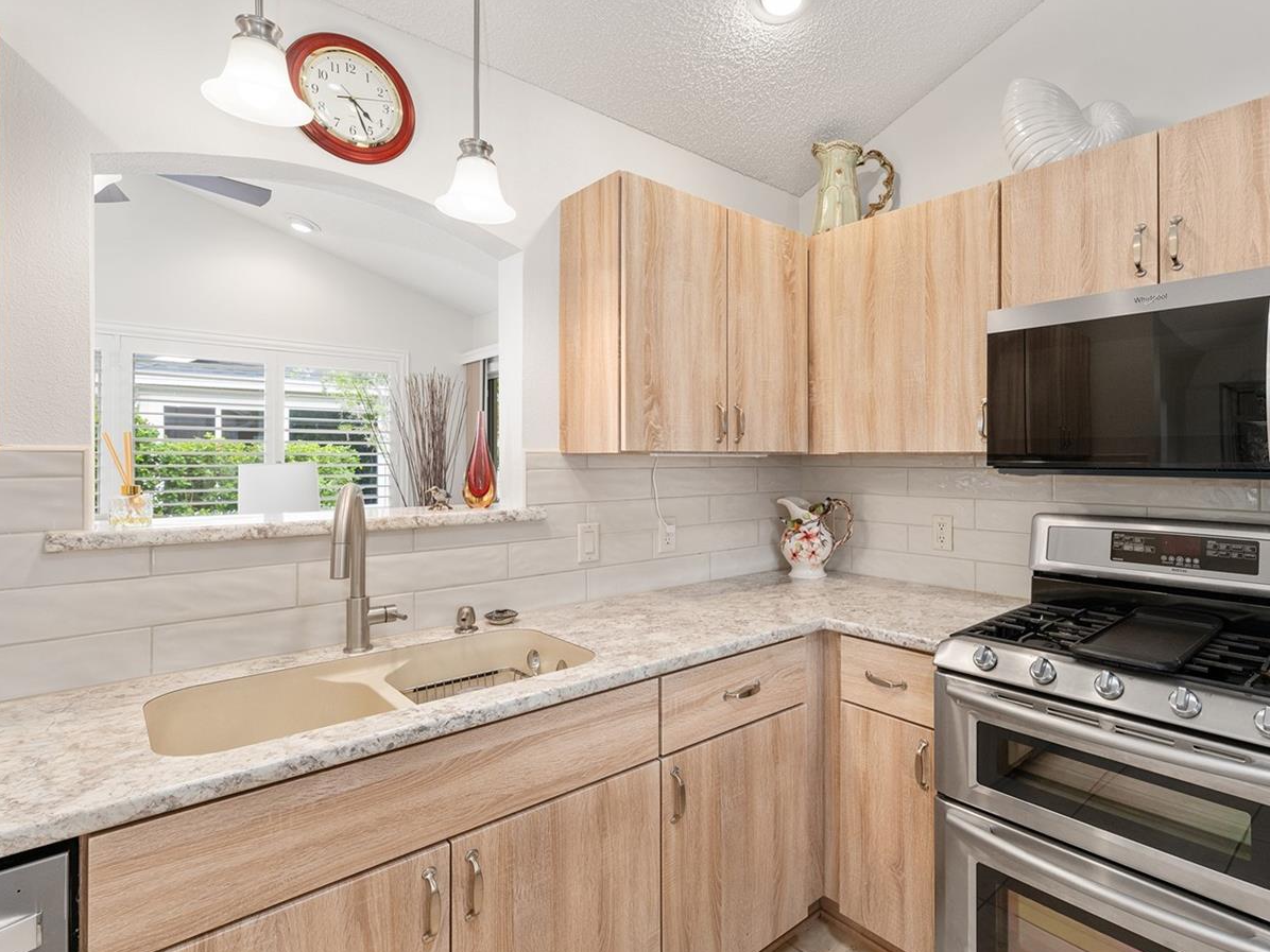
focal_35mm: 18
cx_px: 743
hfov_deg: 87.0
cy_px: 462
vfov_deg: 71.6
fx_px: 660
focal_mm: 14
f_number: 8
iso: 400
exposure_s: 1/13
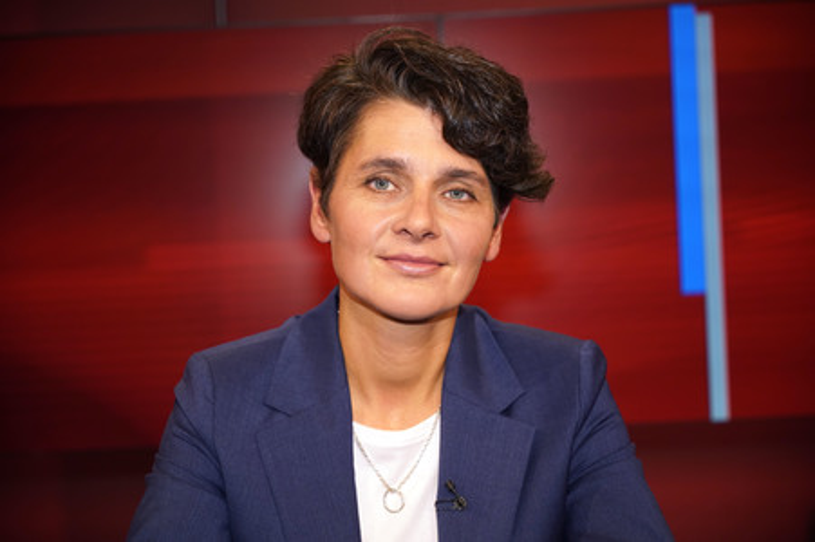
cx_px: 408
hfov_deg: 26.7
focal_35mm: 76
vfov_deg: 17.9
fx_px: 1719
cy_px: 271
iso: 1600
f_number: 4.5
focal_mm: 76
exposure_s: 1/160
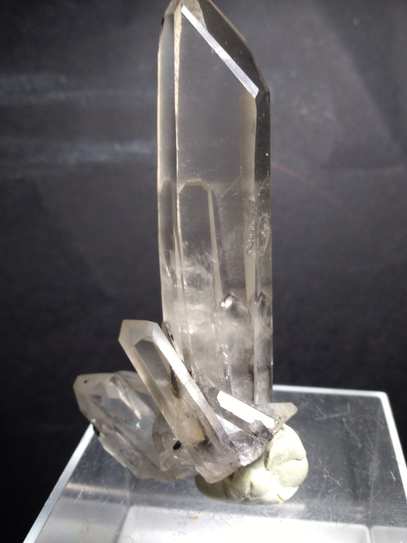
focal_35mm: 28
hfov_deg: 49.7
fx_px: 439
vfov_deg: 63.4
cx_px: 206
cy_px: 260
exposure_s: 1/30
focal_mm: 3.54
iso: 151
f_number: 2
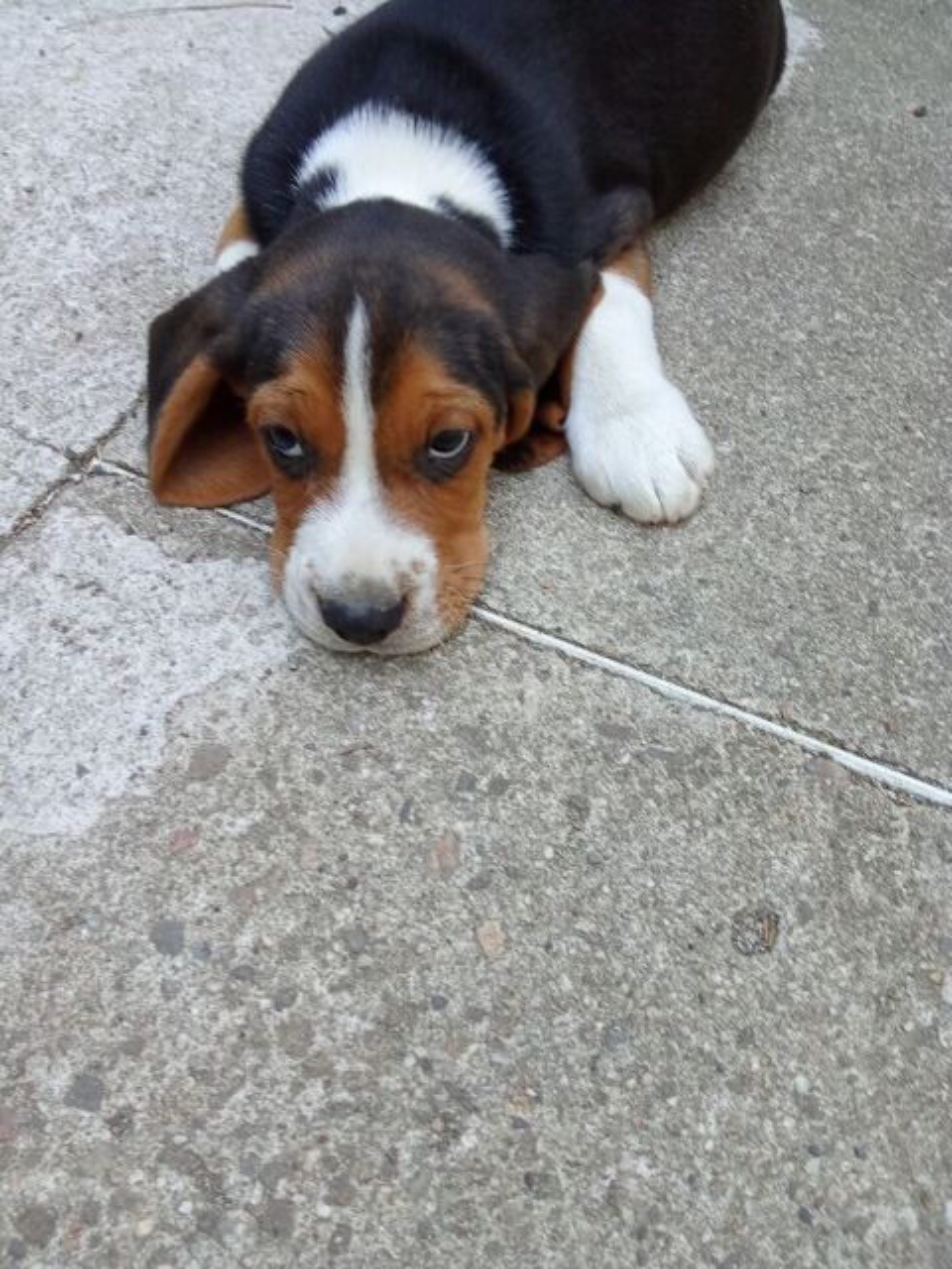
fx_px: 1027
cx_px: 476
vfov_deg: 63.4
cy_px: 634
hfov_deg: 49.7
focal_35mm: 28
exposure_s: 1/50
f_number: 2
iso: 125
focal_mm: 2.78
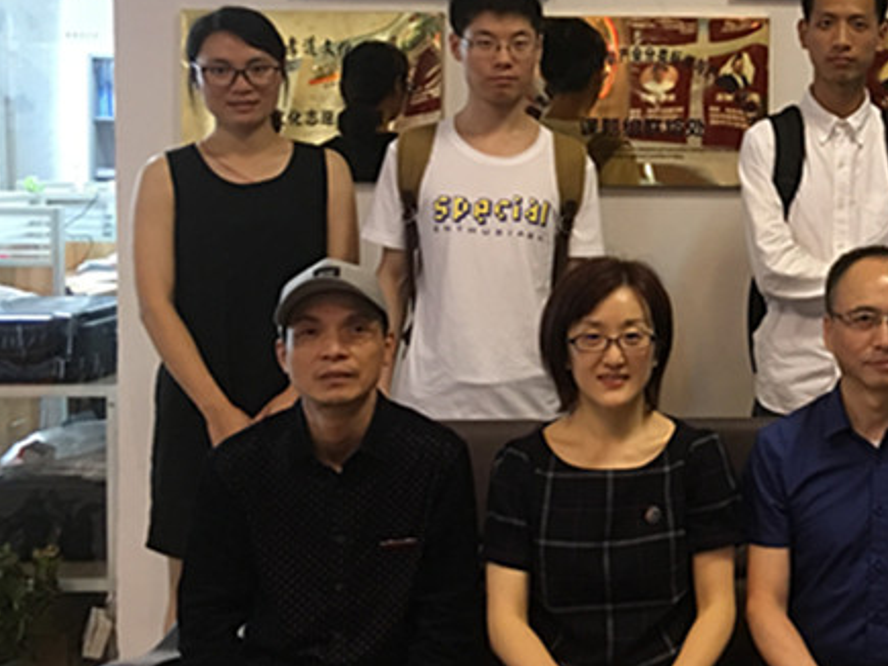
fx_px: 1334
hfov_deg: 35.0
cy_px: 190
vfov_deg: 27.7
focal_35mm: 52
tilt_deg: -1.3
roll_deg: -1.7
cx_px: 780
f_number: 2.2
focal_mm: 4.15
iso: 100
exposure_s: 1/8
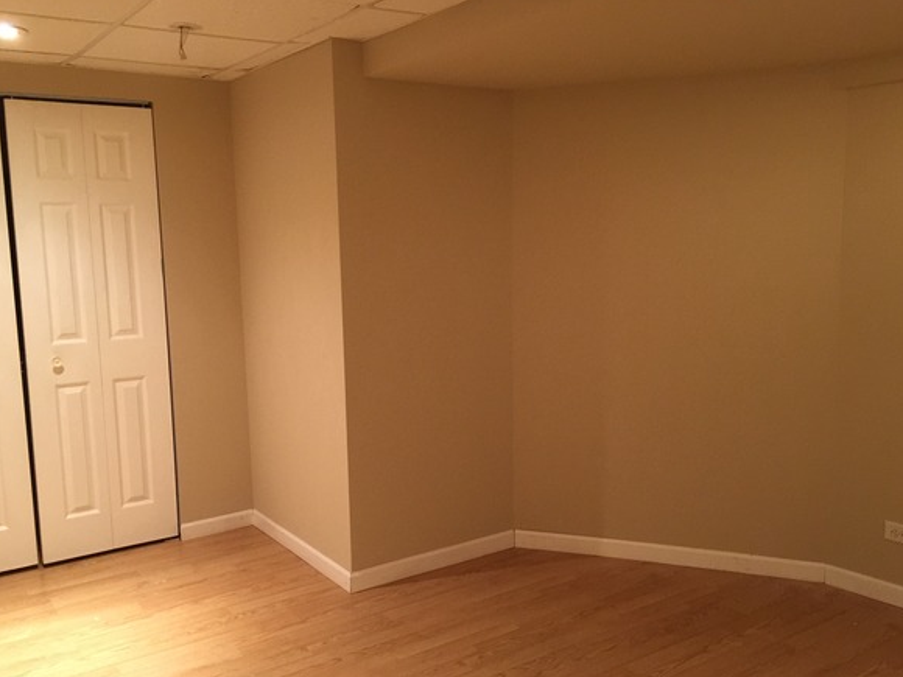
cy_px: 358
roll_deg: +1.3
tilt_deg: -8.1
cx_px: 434
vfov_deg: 44.1
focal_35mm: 32
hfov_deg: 56.8
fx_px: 835
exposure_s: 1/10
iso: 125
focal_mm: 4.15
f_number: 2.2
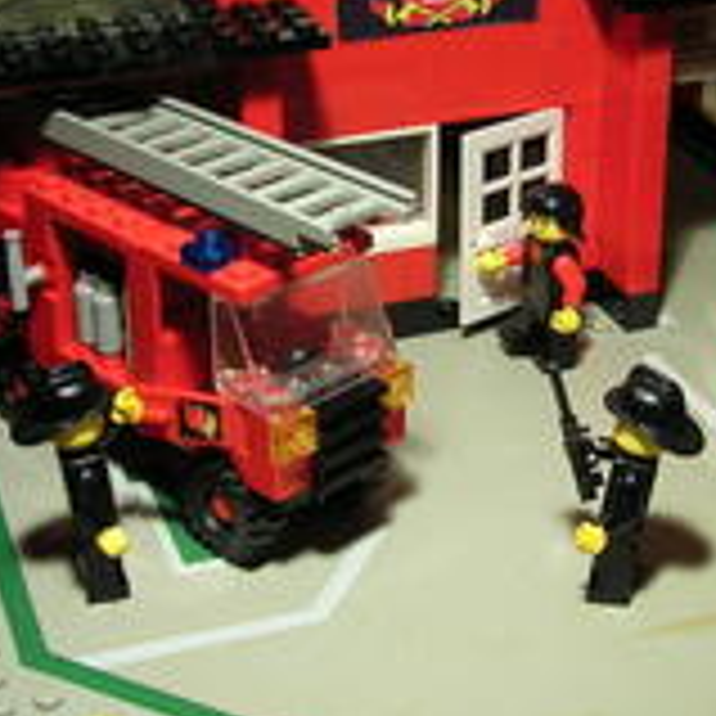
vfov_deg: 23.8
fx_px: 1685
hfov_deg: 23.9
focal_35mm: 72
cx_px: 486
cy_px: 223
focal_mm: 6
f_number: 2.9
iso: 50
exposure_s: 1/17
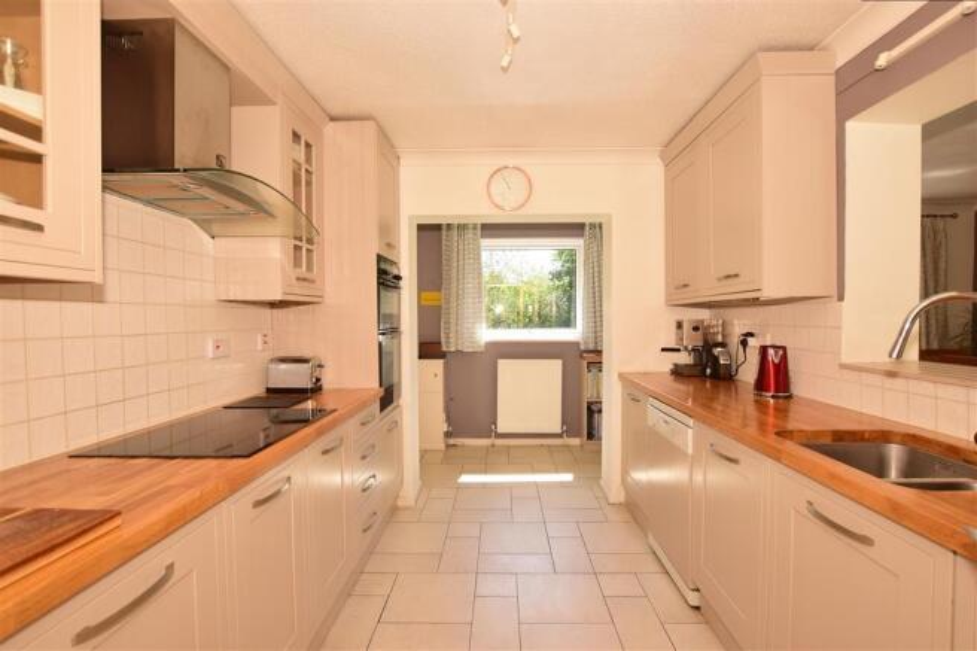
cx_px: 488
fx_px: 407
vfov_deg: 77.3
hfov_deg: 100.4
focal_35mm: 15
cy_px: 326
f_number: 6.3
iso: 400
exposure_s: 1/200
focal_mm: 10
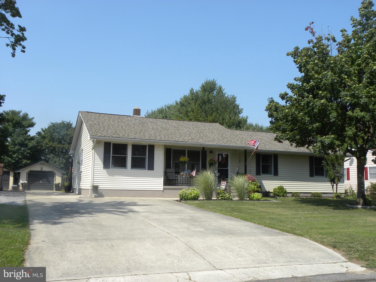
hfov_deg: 50.1
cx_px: 188
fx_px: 402
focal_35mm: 37
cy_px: 141
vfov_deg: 38.7
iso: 64
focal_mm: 6.6
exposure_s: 1/276
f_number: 5.6
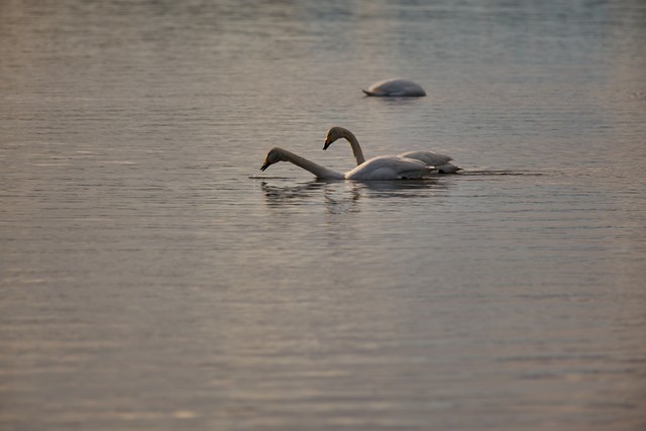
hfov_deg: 4.1
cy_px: 216
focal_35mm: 500
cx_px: 323
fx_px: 8974
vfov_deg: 2.8
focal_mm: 500
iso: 200
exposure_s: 1/1600
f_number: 8
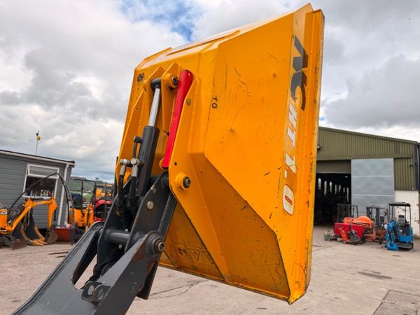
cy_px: 158
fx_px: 291
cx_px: 210
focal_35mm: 24
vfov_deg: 56.8
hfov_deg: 71.6
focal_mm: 6.76
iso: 100
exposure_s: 1/3759
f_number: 1.78
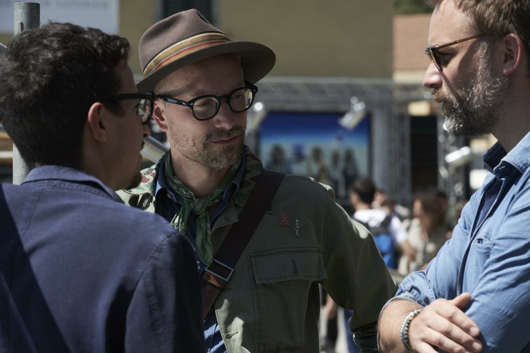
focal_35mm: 200
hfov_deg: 10.3
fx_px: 2945
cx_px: 265
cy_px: 176
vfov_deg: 6.9
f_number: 11
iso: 400
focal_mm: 200
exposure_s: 1/400
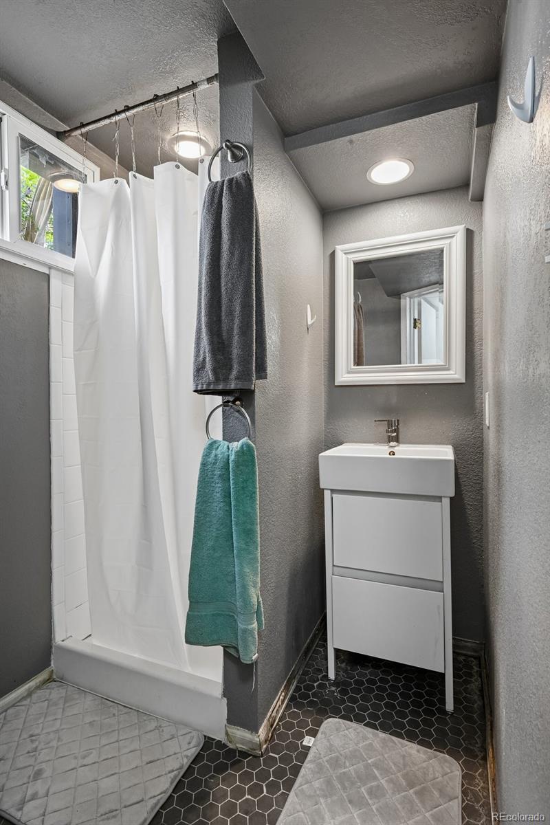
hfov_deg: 70.4
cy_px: 412
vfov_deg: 93.3
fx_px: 390
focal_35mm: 17
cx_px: 275
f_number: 10
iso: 400
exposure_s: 1/5
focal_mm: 17
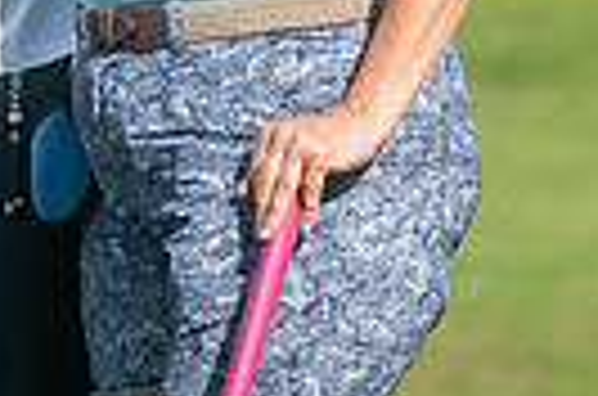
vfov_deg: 0.7
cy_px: -346
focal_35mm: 1965
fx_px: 32563
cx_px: -661
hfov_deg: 1.1
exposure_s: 1/1600
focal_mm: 300
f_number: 6.3
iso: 250
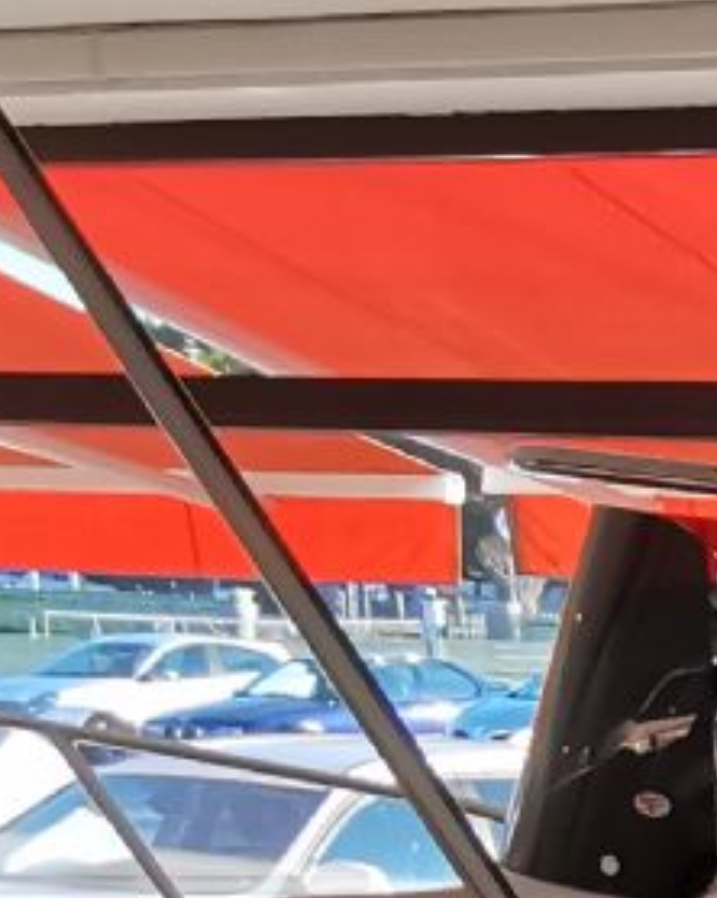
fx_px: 2868
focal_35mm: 108
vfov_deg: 16.1
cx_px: 1812
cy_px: 1389
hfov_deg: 11.4
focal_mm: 2.35
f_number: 2.2
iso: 50
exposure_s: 1/120
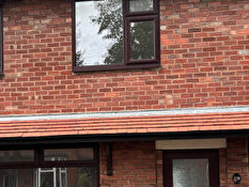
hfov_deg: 24.7
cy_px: 141
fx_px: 561
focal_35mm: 78
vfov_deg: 18.8
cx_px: 63
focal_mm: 5.96
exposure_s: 1/581
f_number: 1.6
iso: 50
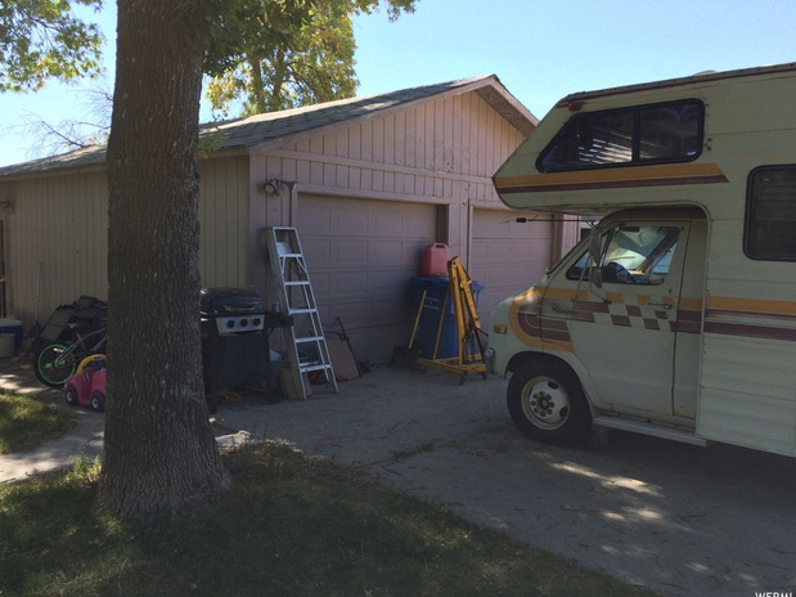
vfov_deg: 46.8
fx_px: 690
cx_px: 391
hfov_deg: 60.0
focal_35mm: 30
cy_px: 293
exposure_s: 1/526
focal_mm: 4.15
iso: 32
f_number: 2.2
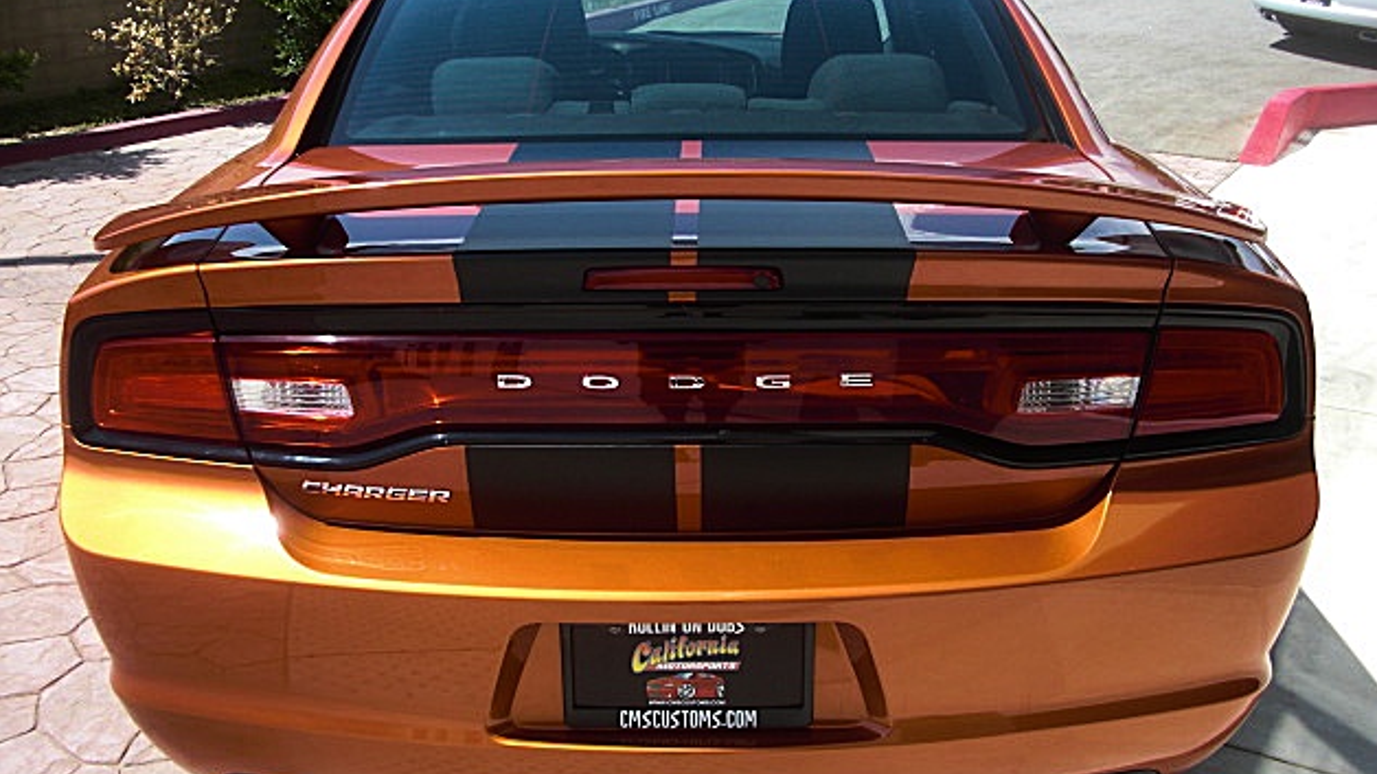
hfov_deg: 50.5
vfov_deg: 29.7
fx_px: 1460
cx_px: 699
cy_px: 360
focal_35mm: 40
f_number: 2.8
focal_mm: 6.3
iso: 50
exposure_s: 1/640
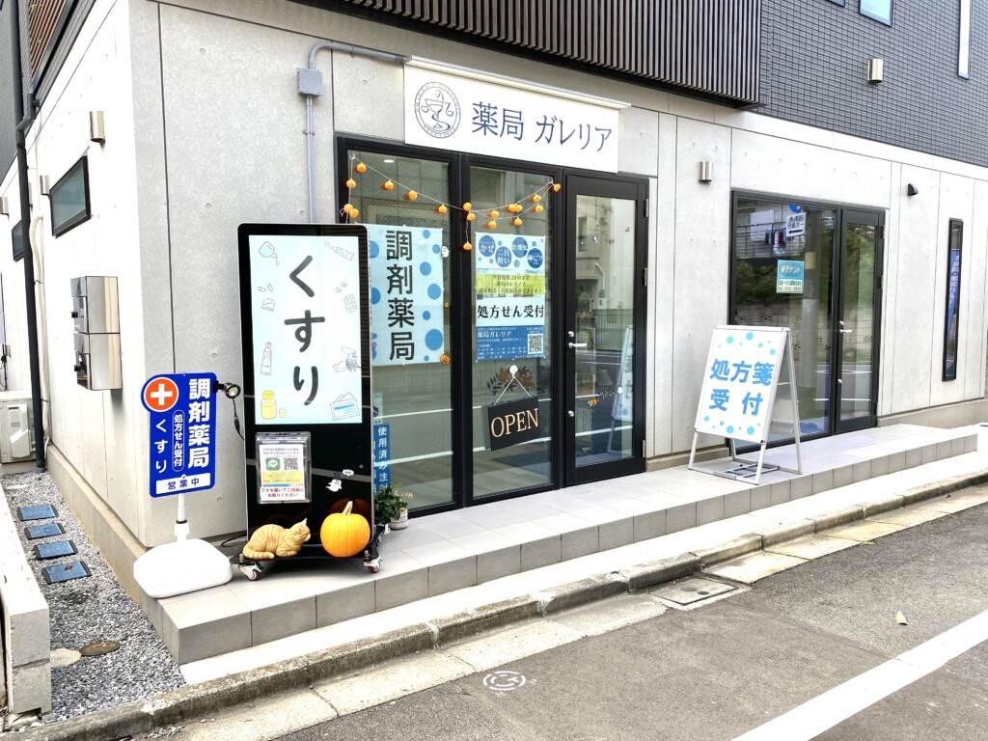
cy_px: 370
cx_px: 494
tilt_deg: -4.2
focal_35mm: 26
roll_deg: -0.4
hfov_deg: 67.3
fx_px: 742
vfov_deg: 53.1
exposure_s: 1/362
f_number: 1.8
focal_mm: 4.25
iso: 32
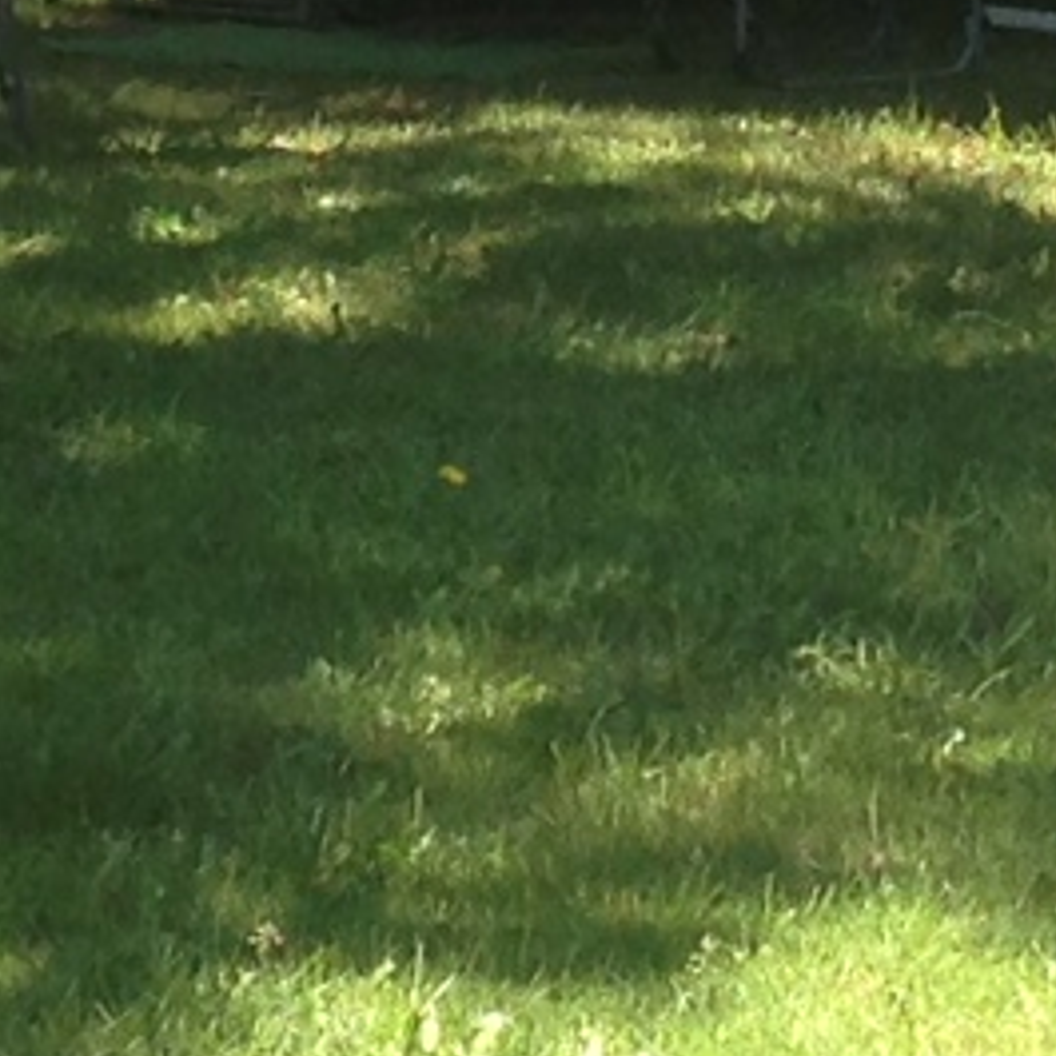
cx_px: 351
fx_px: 7766
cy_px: -638
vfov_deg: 7.6
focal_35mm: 225
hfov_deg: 7.8
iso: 50
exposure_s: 1/285
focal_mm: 4.13
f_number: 2.4
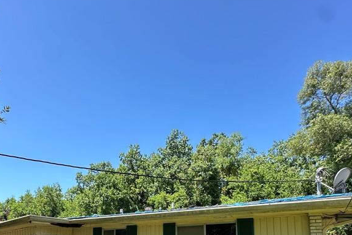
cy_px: 227
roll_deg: -0.2
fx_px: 254
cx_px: 130
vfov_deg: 43.5
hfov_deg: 68.2
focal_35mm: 26
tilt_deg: +7.2
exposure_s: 1/430
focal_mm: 2.22
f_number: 2.2
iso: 40
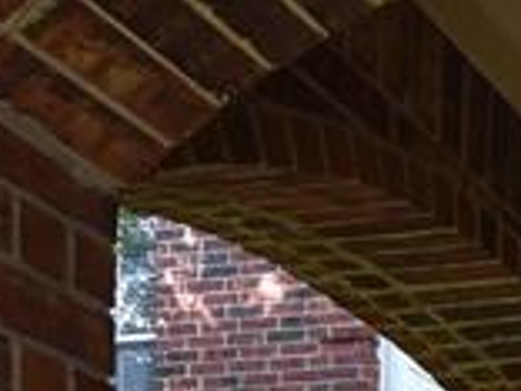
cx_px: 938
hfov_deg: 17.0
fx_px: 1430
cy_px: 926
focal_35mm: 95
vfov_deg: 12.4
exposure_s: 1/200
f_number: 7.1
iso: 800
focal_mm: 10
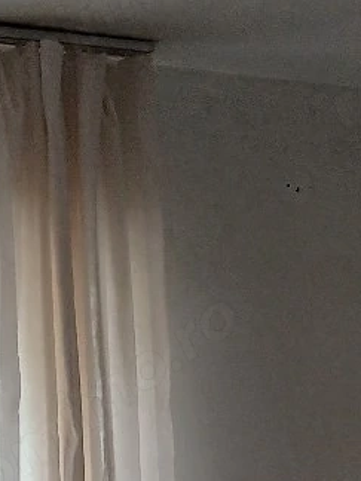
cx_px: 201
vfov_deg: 15.8
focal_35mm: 107
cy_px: 847
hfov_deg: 13.8
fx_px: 1488
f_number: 1.8
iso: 125
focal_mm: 3.98
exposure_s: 1/50.3
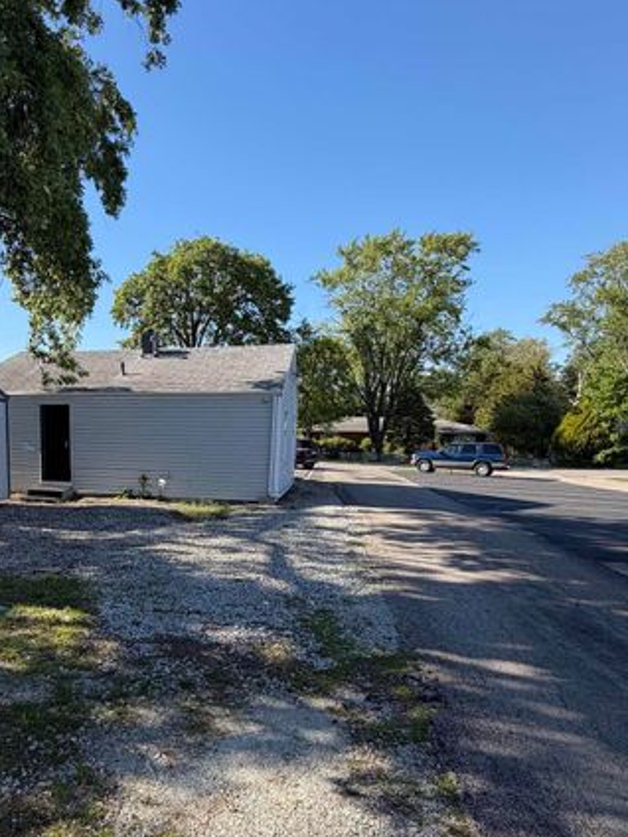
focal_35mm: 22
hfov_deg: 58.6
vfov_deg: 74.9
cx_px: 174
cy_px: 528
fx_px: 532
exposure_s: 1/686
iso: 40
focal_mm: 2.22
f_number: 2.2
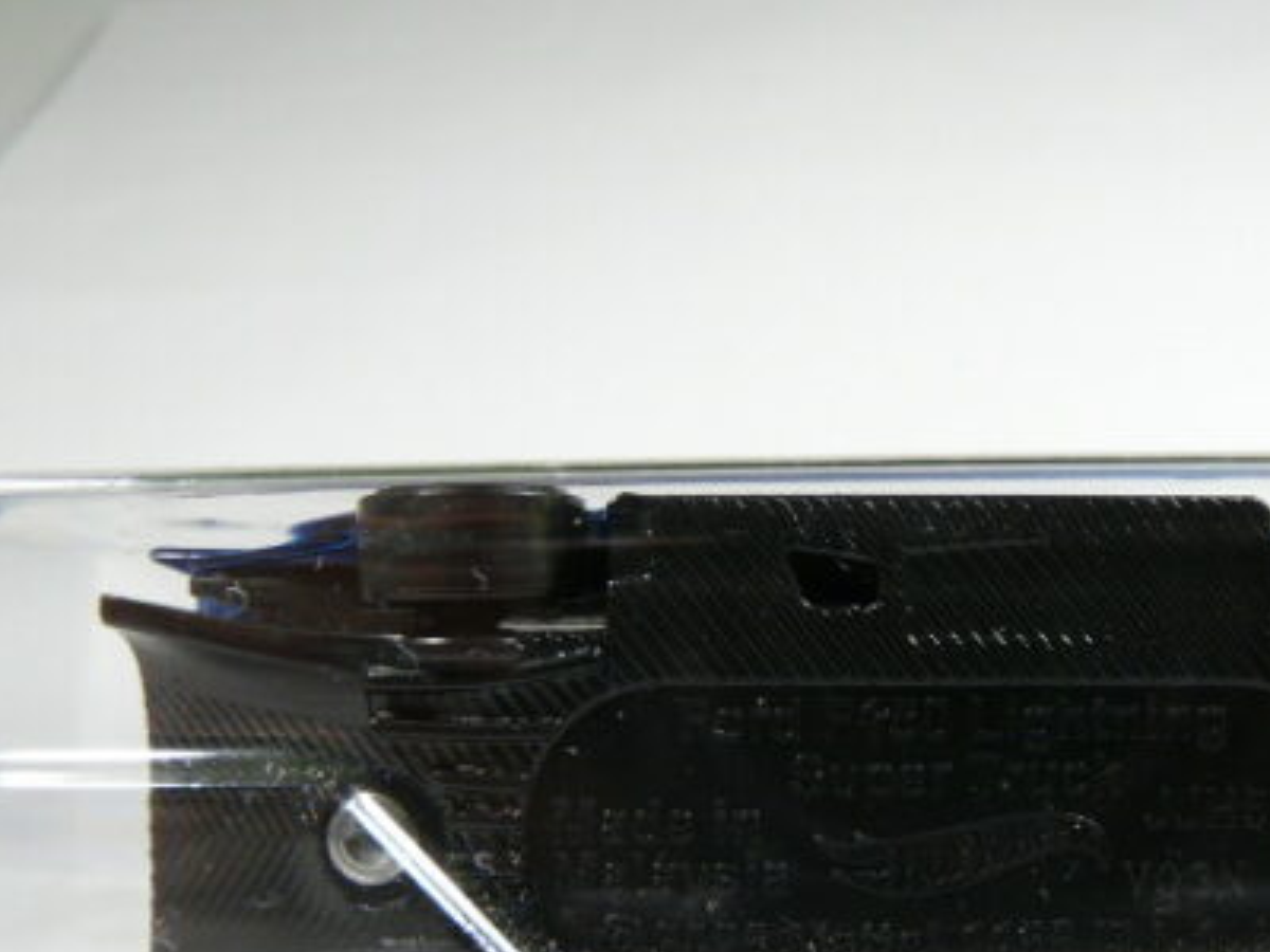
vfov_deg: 29.9
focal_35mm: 48
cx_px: 940
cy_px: 685
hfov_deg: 38.7
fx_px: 1761
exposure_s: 1/40
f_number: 2.8
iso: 100
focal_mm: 4.6
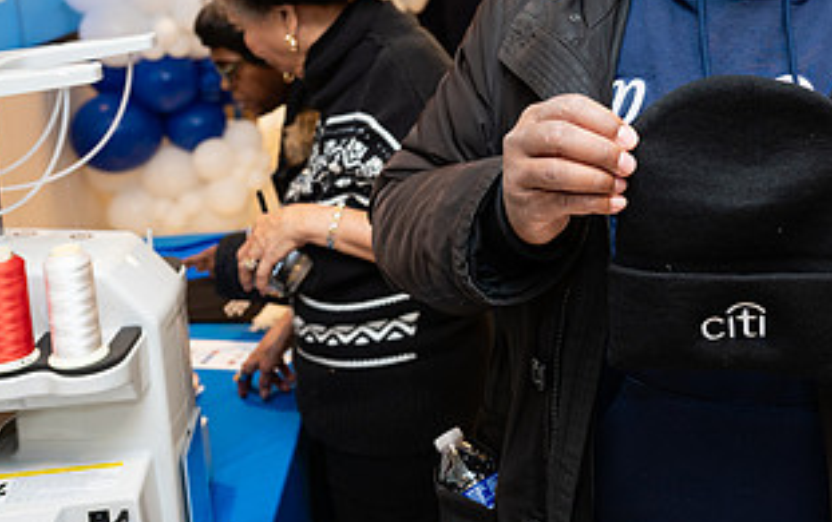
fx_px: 1067
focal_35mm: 47
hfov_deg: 41.0
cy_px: 74
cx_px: 653
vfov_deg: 26.7
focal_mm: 24
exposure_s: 1/160
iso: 320
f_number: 3.2
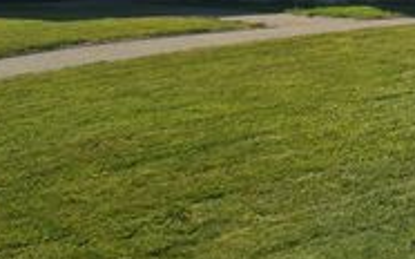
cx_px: 498
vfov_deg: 13.4
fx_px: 1006
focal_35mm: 89
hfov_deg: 21.6
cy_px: -179
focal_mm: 5.4
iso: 50
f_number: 1.8
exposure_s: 1/4992
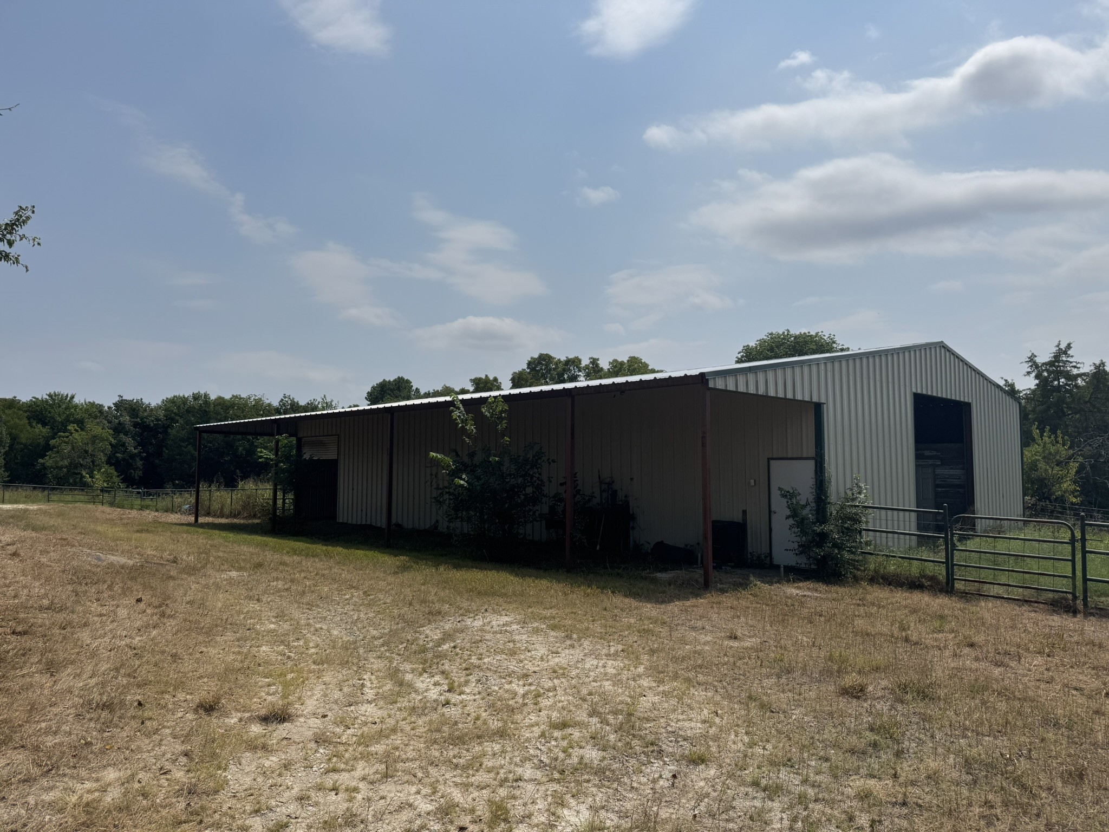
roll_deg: +1.4
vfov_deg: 56.8
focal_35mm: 24
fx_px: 769
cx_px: 554
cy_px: 416
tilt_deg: +1.5
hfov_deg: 71.6
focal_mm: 6.76
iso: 64
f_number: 1.78
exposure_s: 1/12346
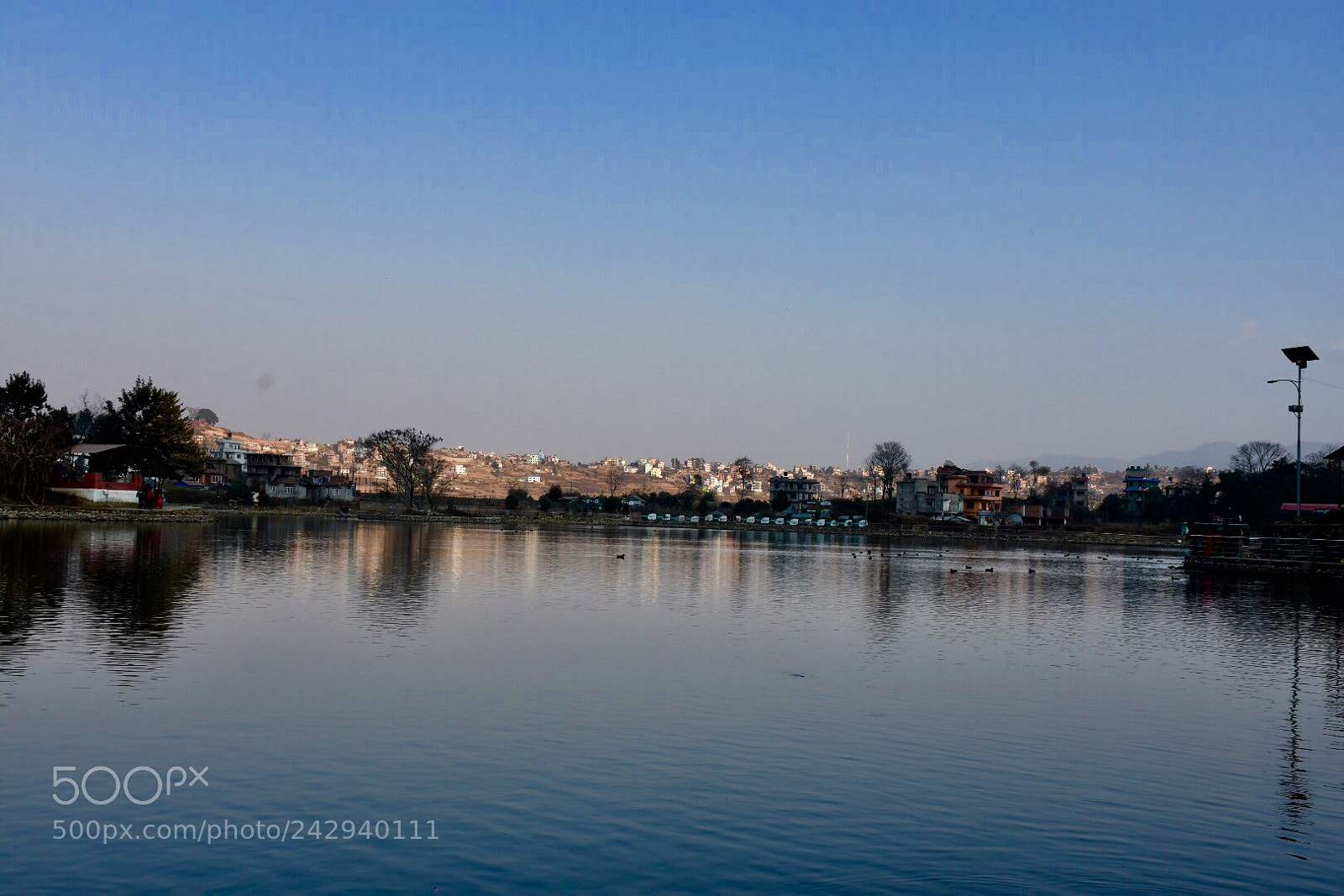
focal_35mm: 39
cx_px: 672
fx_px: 1456
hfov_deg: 49.5
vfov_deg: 34.2
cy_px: 448
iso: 100
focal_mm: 26
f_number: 11
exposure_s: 1/60
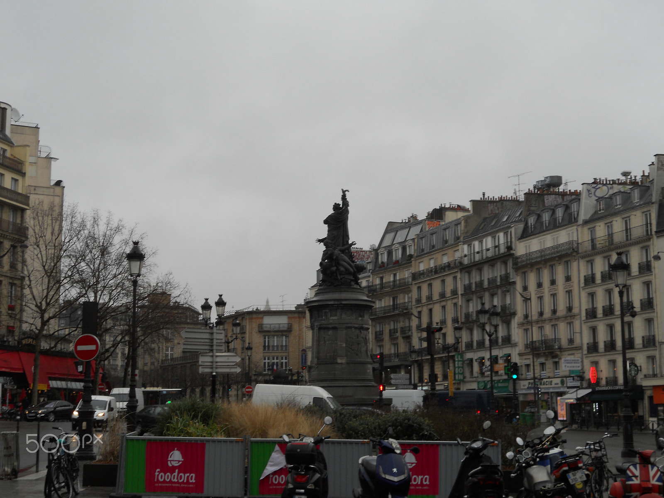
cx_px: 332
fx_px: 1036
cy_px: 249
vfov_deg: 27.0
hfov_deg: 35.5
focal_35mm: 54
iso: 80
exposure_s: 1/125
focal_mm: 9.8
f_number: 4.8
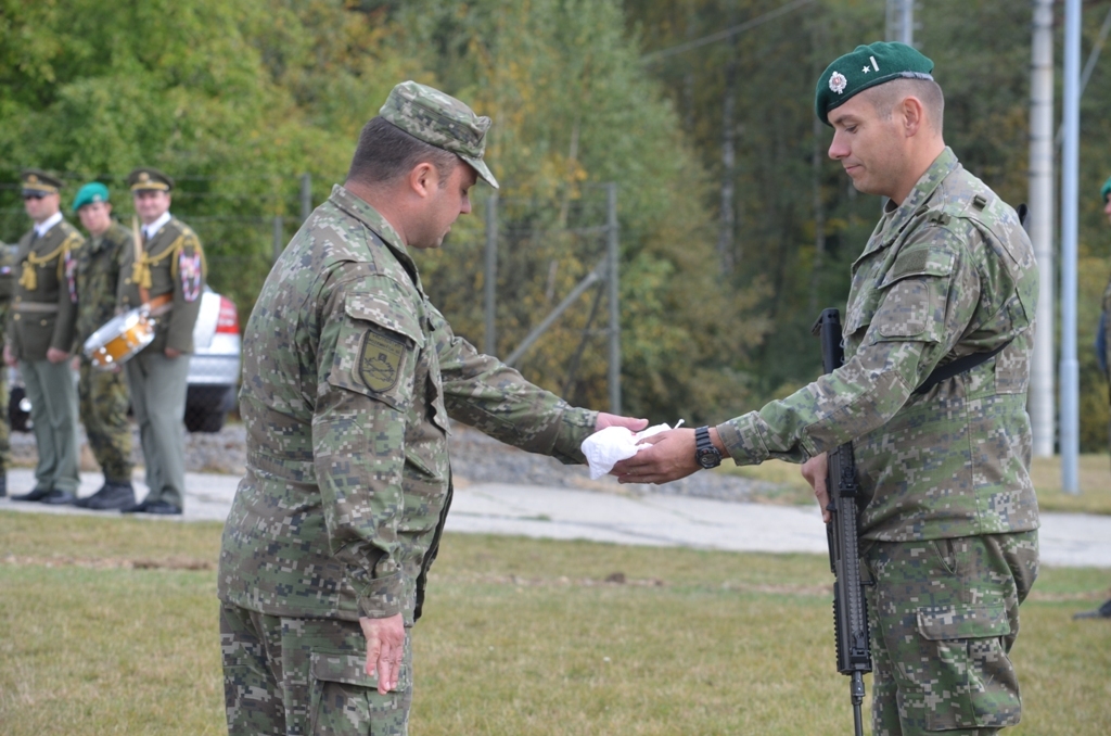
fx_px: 4619
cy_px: 368
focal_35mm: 150
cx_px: 556
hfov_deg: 13.7
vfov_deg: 9.1
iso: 200
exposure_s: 1/160
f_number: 6.3
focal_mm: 100
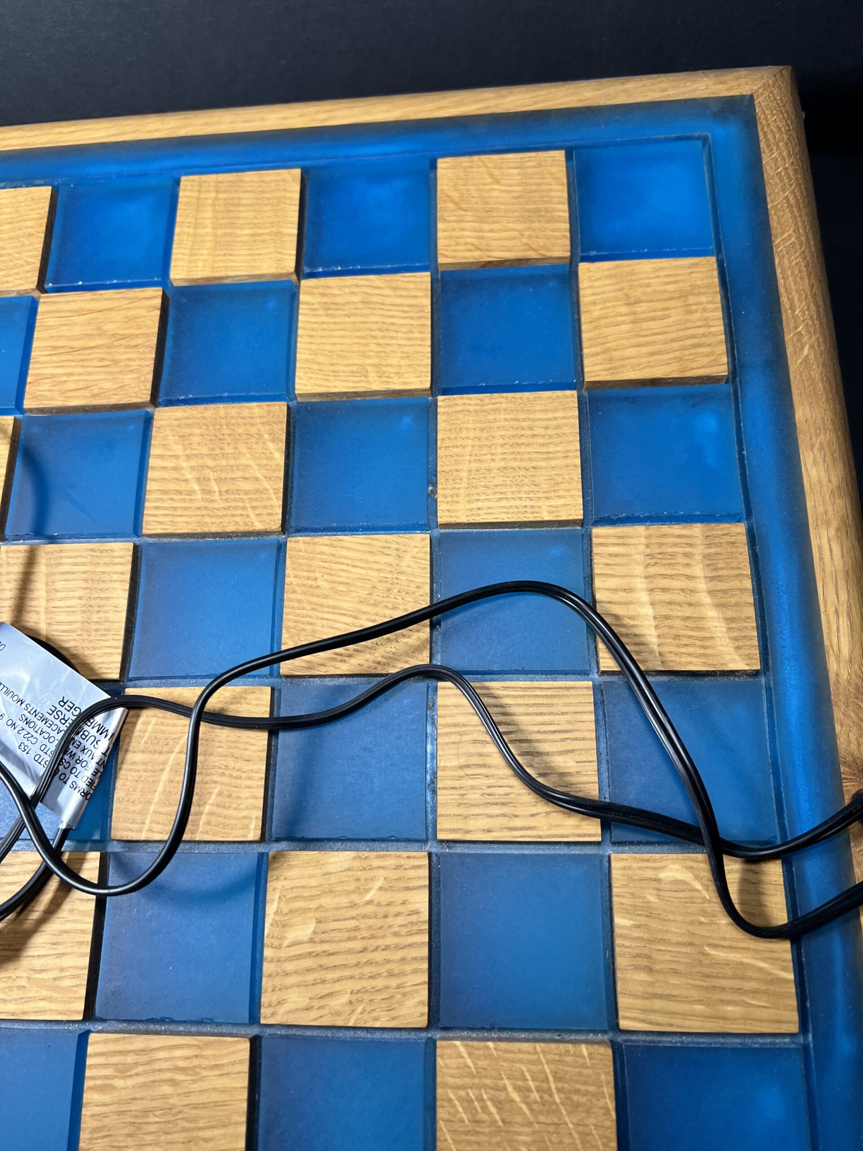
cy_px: 576
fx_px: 864
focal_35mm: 26
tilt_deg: -70.1
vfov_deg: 67.3
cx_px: 432
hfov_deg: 53.1
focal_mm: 5.7
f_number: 1.5
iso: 80
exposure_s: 1/120
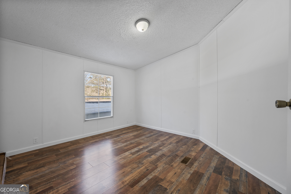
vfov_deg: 81.2
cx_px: 146
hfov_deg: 104.3
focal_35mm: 14
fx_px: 113
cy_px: 97
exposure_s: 1/200
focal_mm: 14
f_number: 8
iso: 400
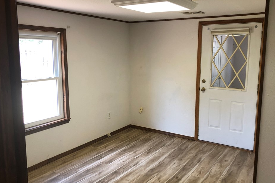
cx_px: 143
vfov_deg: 41.1
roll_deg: -0.1
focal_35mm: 32
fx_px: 244
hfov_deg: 58.7
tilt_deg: -8.4
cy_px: 86
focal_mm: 3.99
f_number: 1.8
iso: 40
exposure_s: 1/24
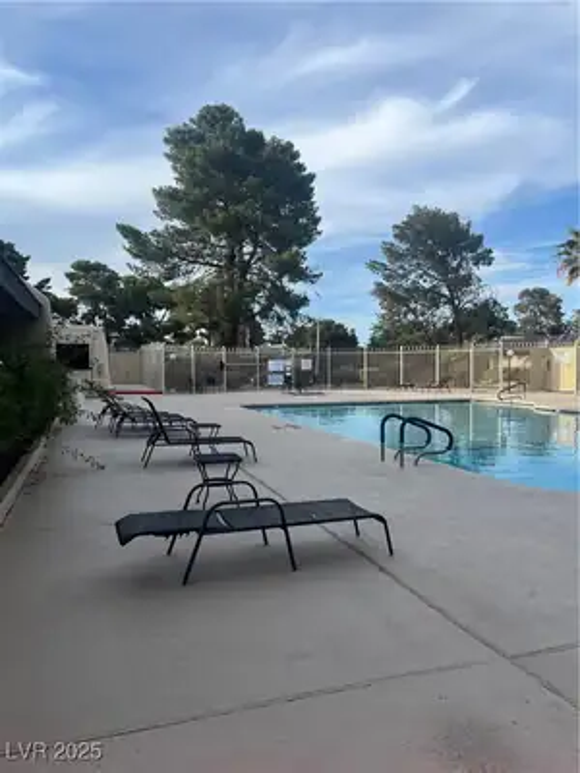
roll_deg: -1.0
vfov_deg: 67.3
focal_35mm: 26
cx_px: 290
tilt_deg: -2.7
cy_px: 386
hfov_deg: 53.1
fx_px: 581
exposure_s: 1/2404
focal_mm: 5.7
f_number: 1.5
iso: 50
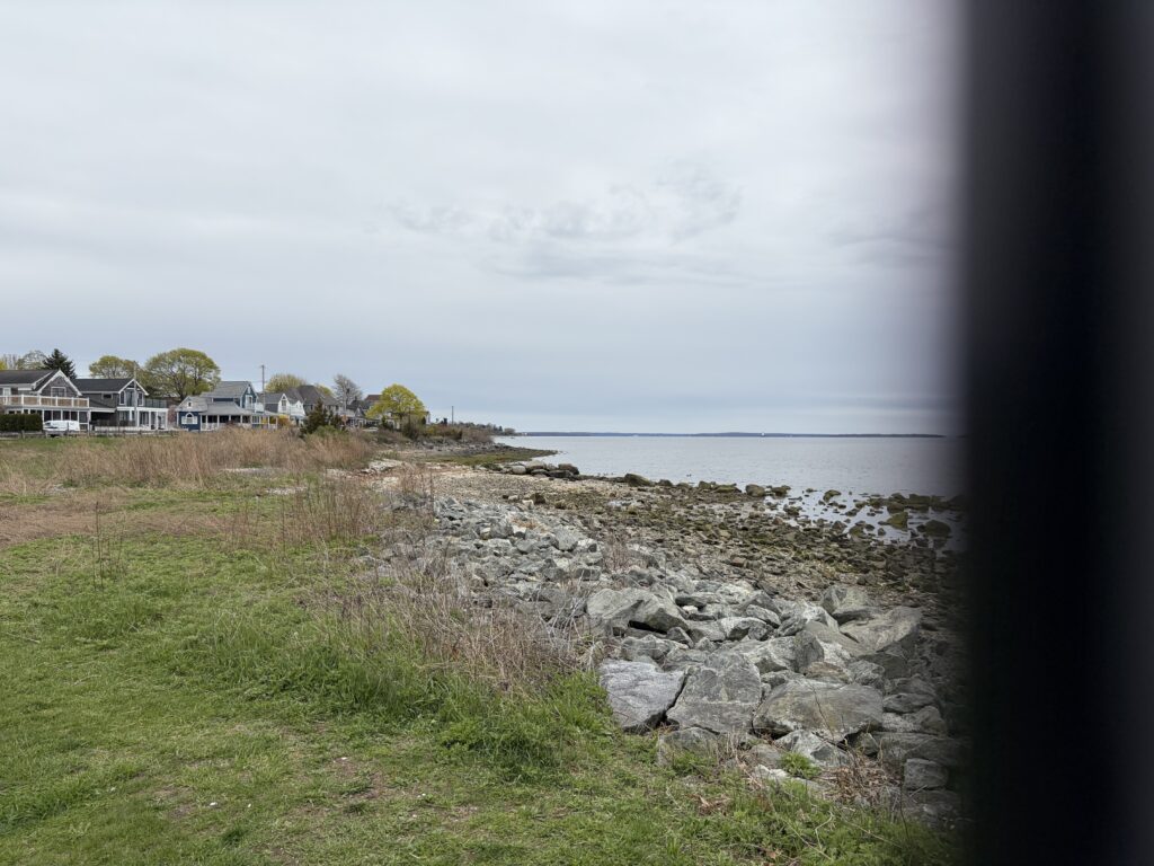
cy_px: 433
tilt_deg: +0.4
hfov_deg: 67.3
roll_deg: +0.8
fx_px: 867
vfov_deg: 53.1
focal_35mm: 26
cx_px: 577
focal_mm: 5.96
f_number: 1.6
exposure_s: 1/6993
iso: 64
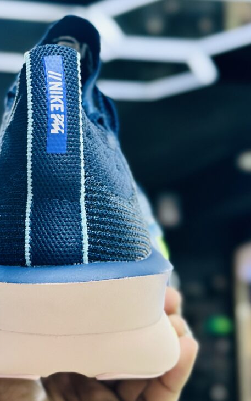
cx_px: 65
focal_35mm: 65
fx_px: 711
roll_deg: +0.1
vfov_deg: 31.5
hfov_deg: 19.9
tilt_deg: +12.2
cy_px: 221
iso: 200
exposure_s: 1/100
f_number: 1.78
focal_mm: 6.86
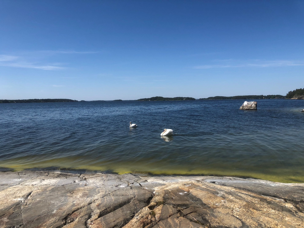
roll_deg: +0.3
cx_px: 152
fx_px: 246
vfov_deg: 49.7
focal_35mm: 28
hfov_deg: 63.4
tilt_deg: -3.8
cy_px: 114
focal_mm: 3.99
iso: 20
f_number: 1.8
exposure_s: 1/2857
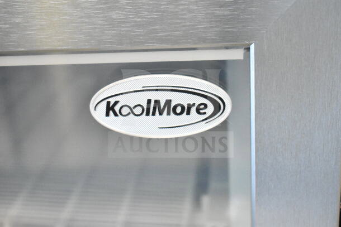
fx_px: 540
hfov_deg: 35.0
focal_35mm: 57
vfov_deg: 23.8
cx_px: 170
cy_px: 114
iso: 12800
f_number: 4.8
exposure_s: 1/60
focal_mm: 38
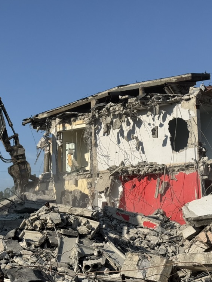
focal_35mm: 65
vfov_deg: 29.8
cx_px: 49
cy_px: 141
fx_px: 531
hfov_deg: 22.3
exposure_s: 1/7092
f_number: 1.78
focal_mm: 6.76
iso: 64
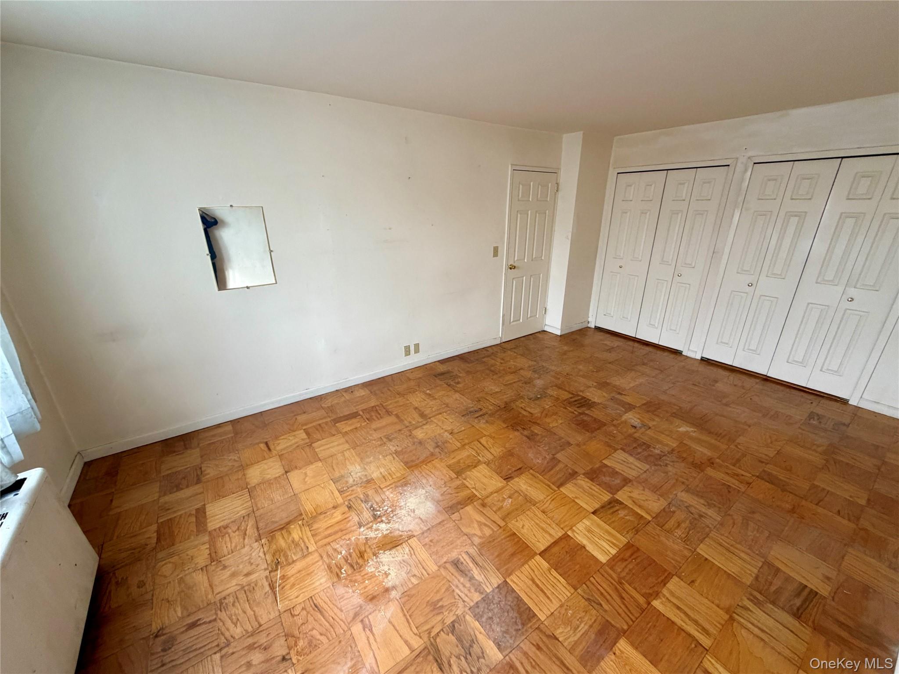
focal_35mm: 14
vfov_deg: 85.7
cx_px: 450
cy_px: 337
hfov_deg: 102.1
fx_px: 364
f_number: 2.2
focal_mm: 2.22
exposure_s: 1/121
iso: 250
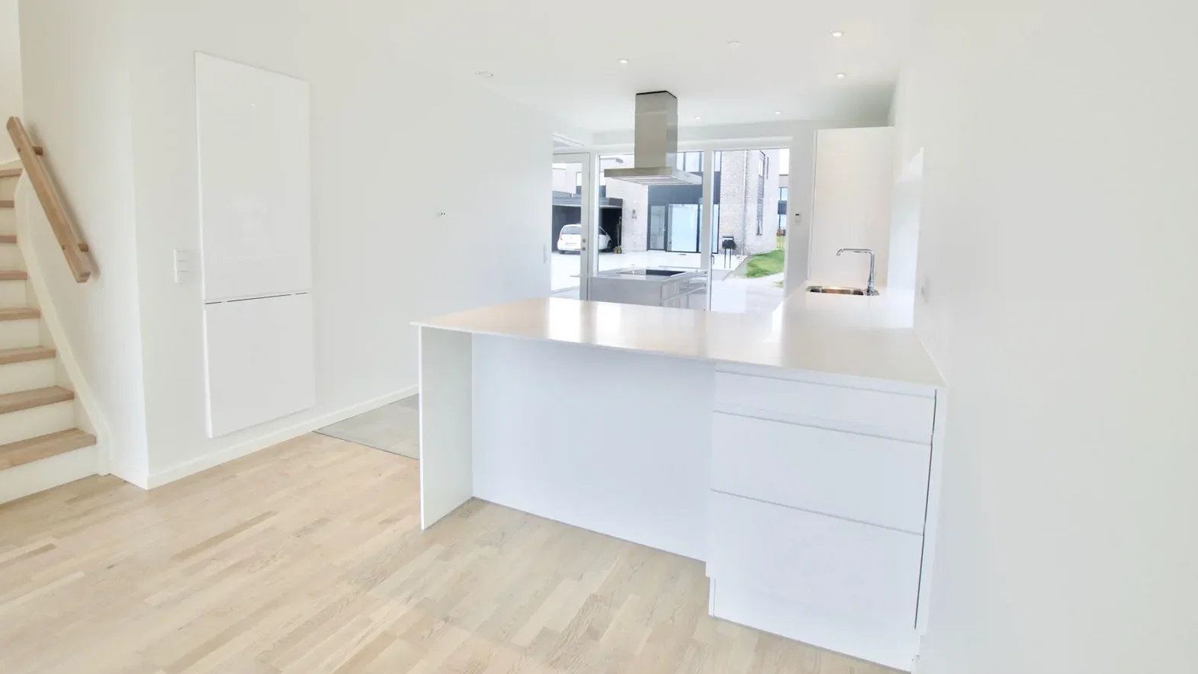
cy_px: 273
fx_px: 508
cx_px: 604
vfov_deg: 66.5
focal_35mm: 16
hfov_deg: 99.4
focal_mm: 10
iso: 400
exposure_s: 1/60
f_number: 8
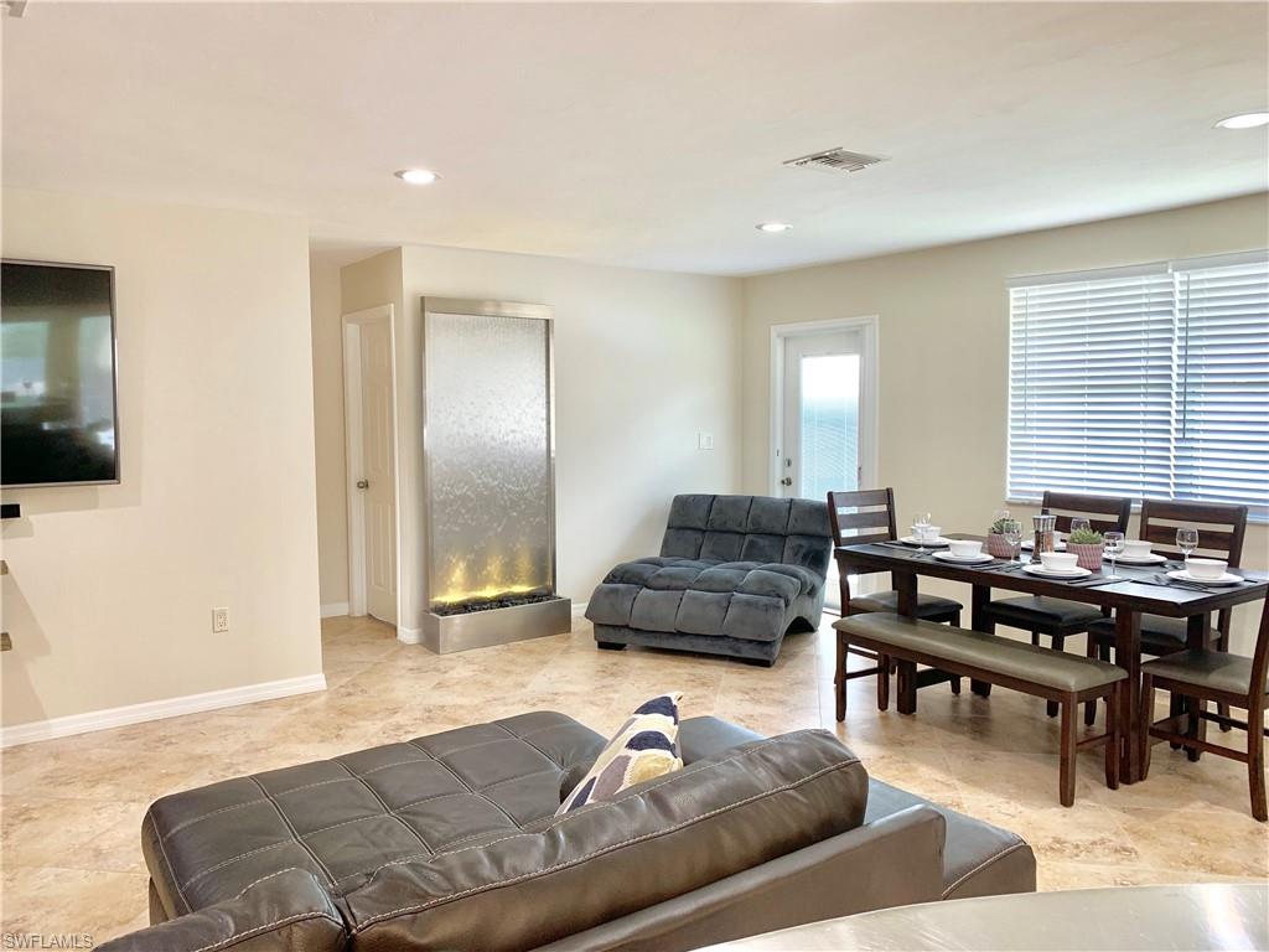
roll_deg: -0.2
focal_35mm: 26
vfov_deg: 53.1
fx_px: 953
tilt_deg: -4.1
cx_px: 634
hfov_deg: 67.3
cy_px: 476
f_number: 1.8
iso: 80
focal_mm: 4.25
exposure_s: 1/60
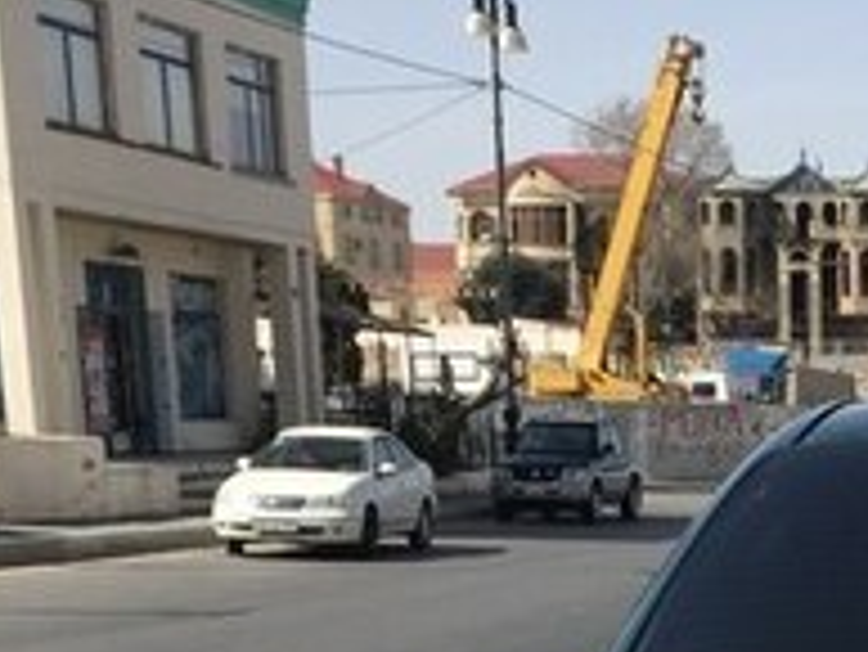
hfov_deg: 19.2
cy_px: 1104
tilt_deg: -16.3
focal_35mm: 99
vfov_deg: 13.7
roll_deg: +0.5
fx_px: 2484
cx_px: 881
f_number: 2.2
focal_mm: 4.15
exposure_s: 1/1425
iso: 25
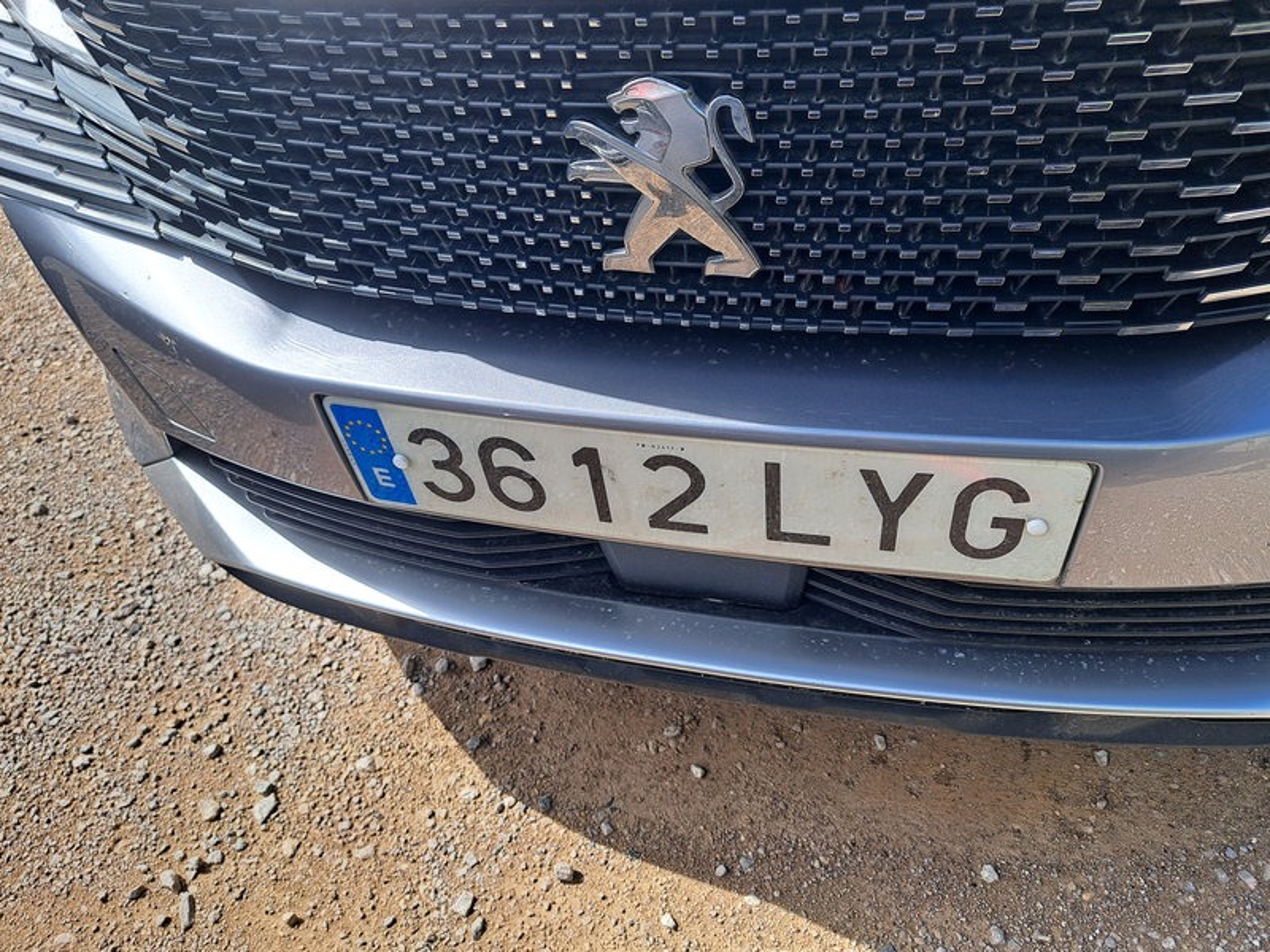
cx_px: 635
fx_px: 881
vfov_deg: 56.8
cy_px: 476
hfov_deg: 71.6
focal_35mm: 24
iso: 50
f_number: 1.8
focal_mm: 5.23
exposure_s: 1/769
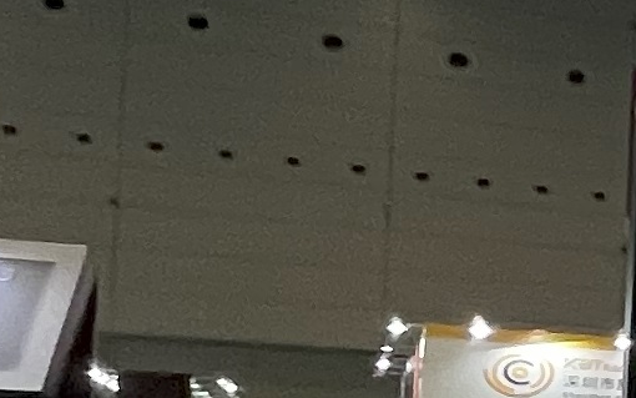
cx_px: 2357
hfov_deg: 9.0
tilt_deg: +2.3
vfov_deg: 11.7
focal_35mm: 109
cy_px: 520
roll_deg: -1.6
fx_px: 1890
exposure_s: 1/100
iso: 200
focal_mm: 1.57
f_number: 1.8
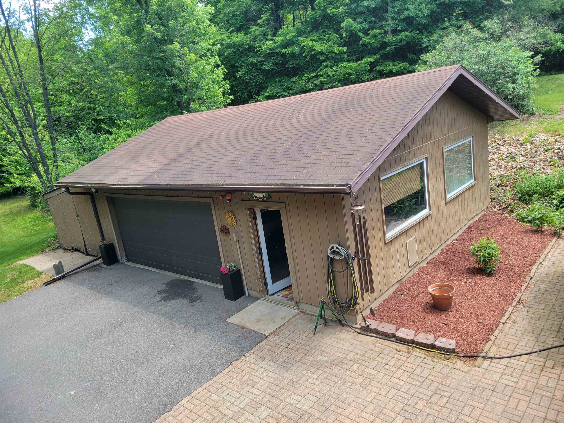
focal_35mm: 26
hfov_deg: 67.3
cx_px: 282
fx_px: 424
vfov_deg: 53.1
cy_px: 212
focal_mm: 5.4
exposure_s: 1/301
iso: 40
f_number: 1.8
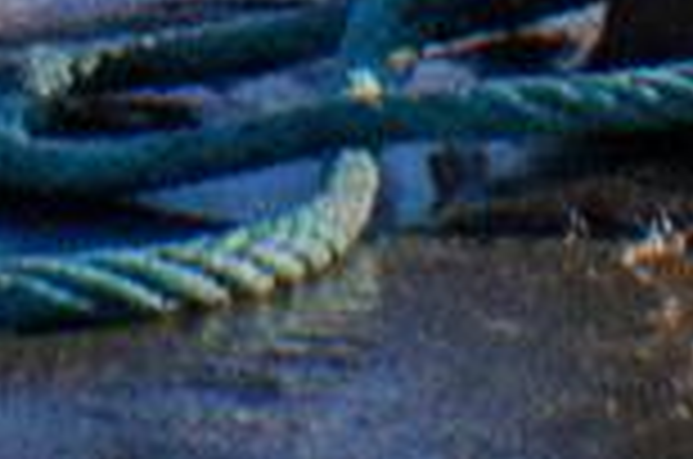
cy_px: -1035
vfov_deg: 4.9
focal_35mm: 260
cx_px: 1228
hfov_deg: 7.7
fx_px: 4995
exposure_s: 1/400
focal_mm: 40
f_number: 9
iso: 500
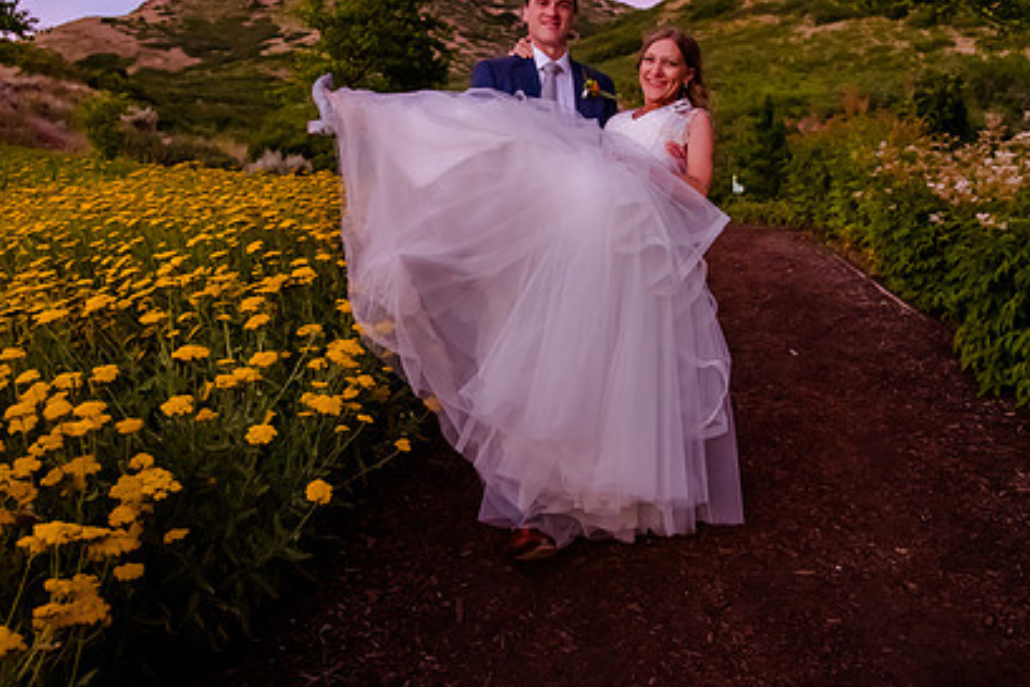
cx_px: 494
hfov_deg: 55.8
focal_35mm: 34
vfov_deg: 38.4
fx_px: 973
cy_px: 215
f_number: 4
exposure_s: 1/500
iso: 5000
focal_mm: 24
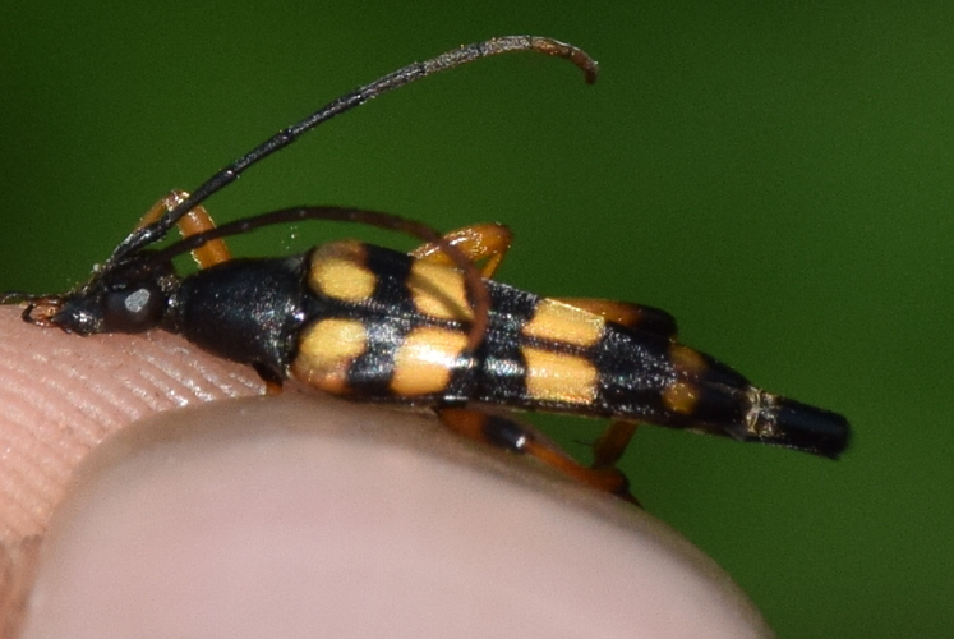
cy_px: 259
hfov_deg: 7.6
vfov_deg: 5.1
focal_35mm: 269
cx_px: 500
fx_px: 7137
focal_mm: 140
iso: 400
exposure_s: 1/200
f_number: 14
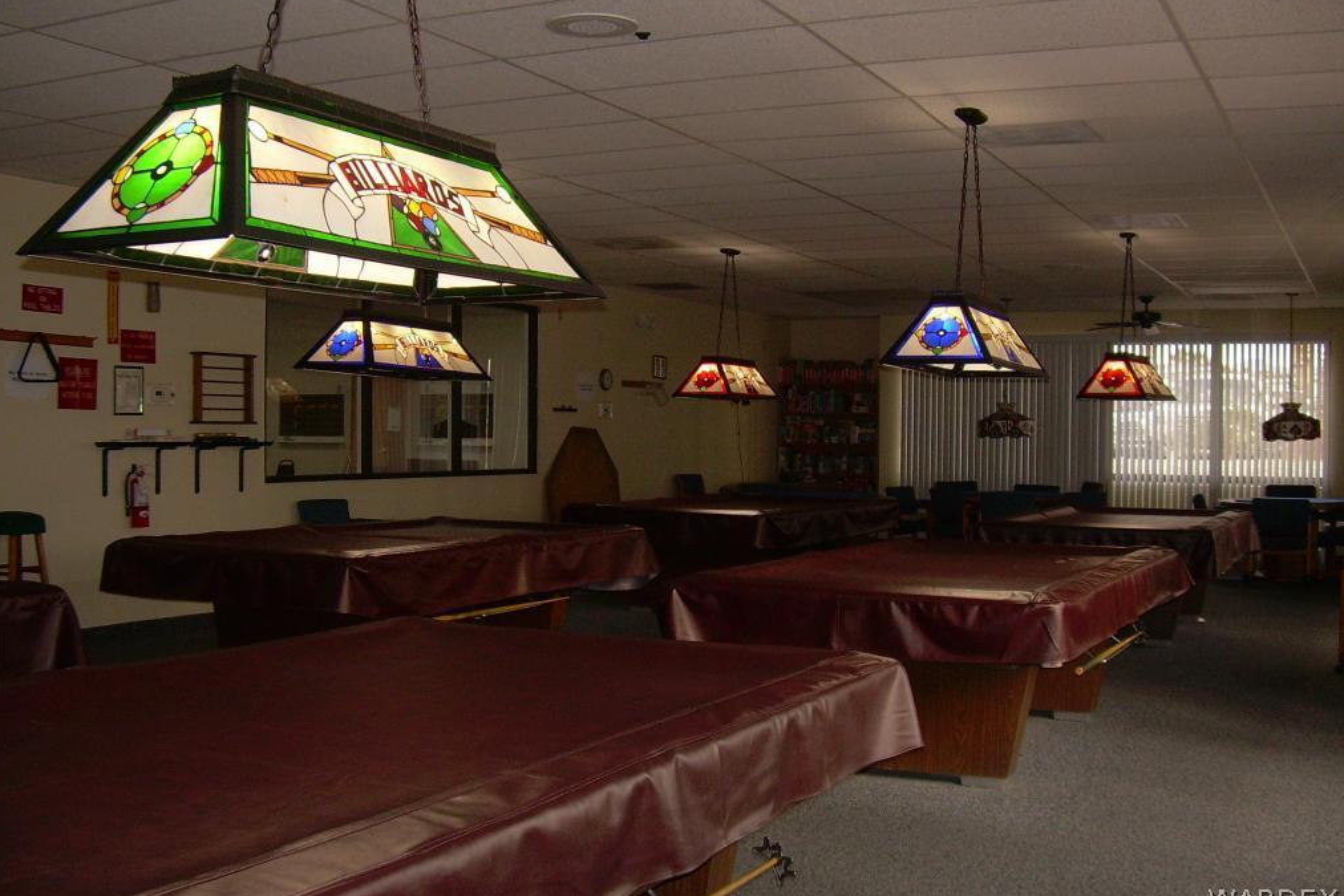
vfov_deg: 33.4
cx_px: 665
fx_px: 1493
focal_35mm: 40
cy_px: 413
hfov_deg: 48.5
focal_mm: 6.3
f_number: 2.8
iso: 154
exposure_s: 1/60
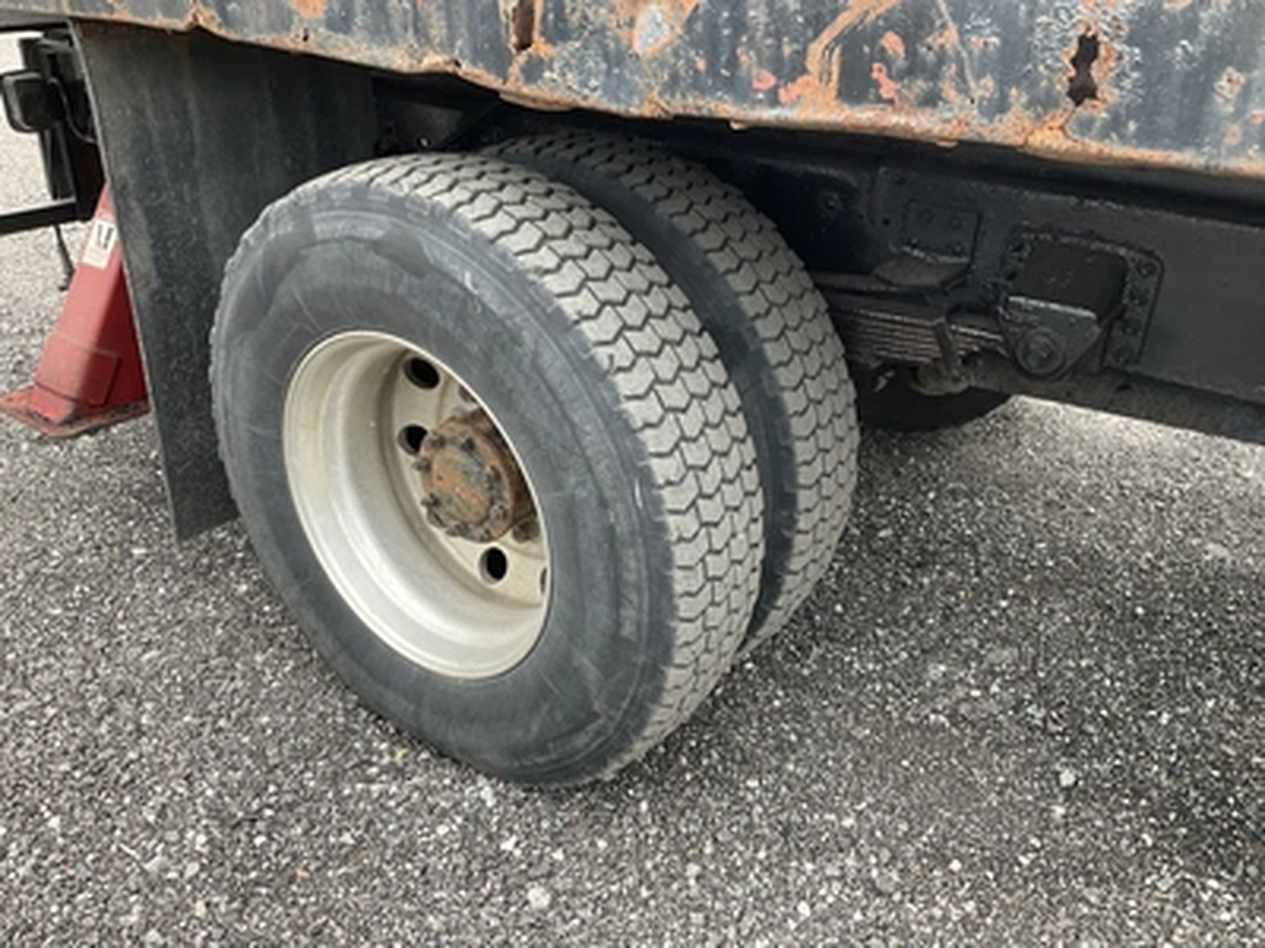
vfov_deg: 48.2
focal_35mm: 29
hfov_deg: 61.7
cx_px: 632
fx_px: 1060
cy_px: 474
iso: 25
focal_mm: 3
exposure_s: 1/122
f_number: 1.8
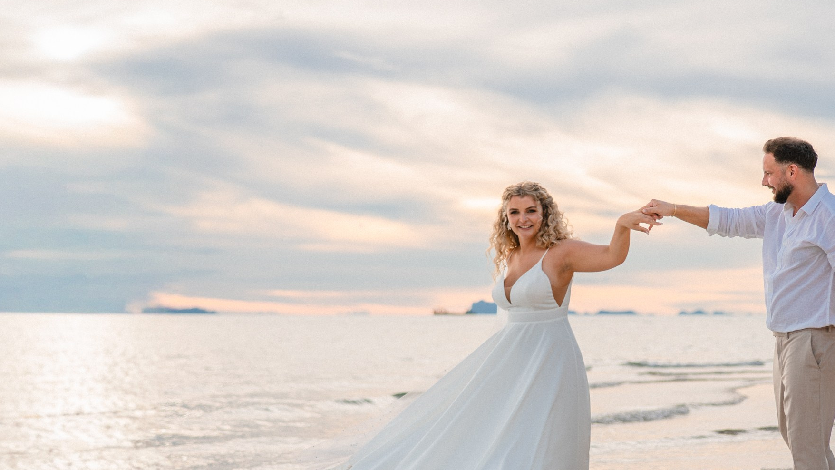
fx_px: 1616
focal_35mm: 73
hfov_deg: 28.8
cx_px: 538
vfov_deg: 16.5
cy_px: 282
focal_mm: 50
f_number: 2
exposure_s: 1/400
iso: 100
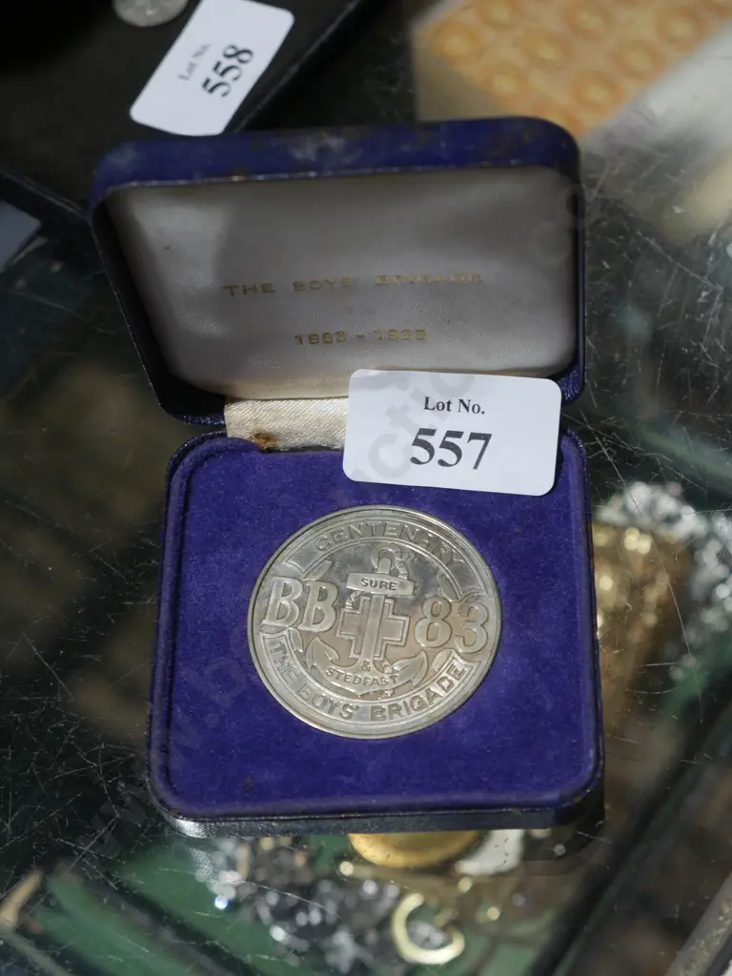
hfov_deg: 20.4
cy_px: 488
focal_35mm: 72
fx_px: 2030
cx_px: 366
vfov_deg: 27.0
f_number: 5.5
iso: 500
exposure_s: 1/80
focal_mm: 36
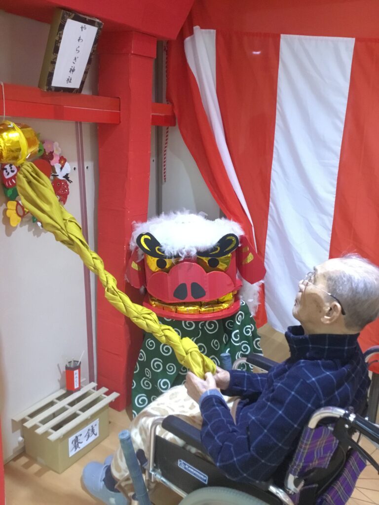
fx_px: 453
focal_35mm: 31
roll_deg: -1.7
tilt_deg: -16.2
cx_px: 190
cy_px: 252
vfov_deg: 58.4
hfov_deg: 45.4
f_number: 2.4
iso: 200
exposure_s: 1/30
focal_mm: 3.3
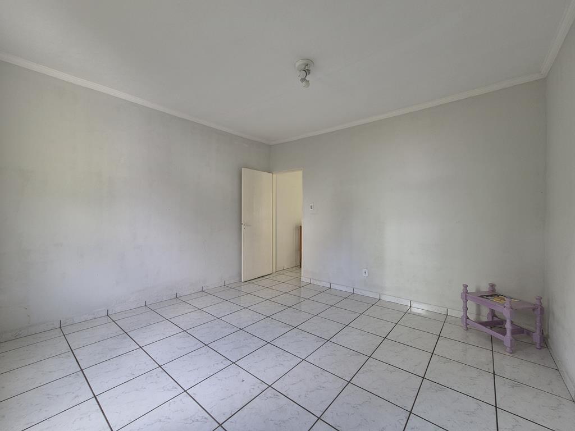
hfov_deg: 106.2
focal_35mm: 13
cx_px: 288
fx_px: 216
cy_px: 216
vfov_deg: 89.9
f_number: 2.2
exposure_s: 1/60
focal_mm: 2.2
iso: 64
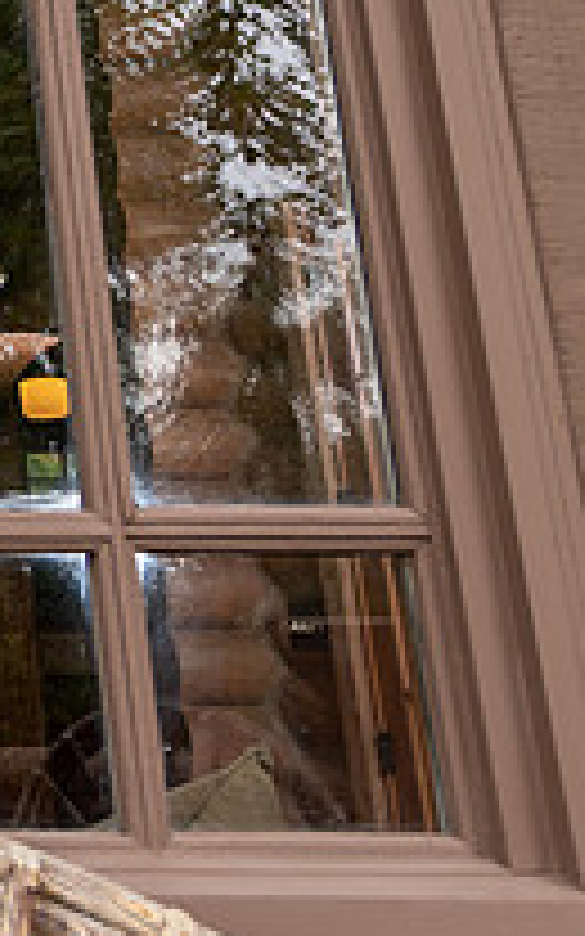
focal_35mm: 73
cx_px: -749
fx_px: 1862
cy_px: 130
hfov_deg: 13.7
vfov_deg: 27.4
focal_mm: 24
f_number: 6.3
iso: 400
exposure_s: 1/125
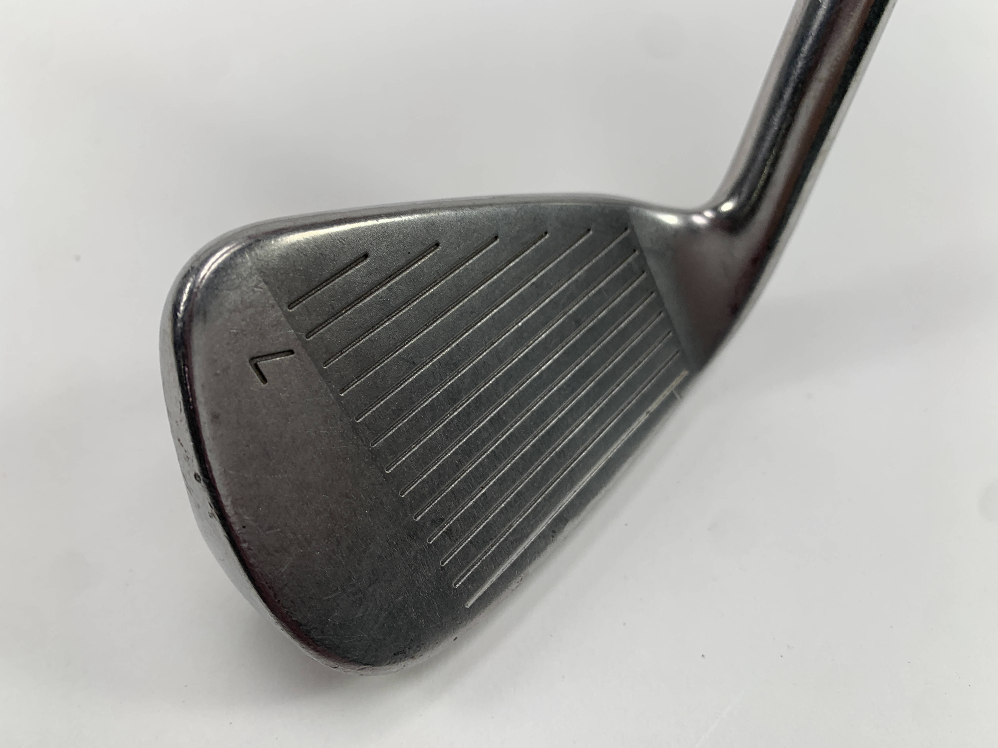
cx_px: 499
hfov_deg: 67.3
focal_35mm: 26
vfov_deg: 53.1
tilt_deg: -56.4
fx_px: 750
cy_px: 374
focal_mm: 4.25
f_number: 1.8
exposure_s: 1/182
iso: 25
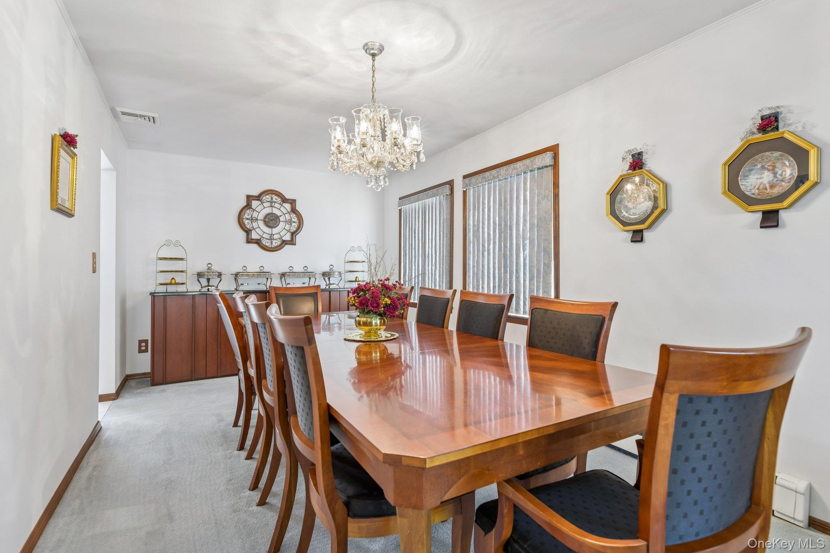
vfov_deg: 70.4
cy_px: 276
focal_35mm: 17
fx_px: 392
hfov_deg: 93.3
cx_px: 415
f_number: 9
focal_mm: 17
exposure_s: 1/6
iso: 320
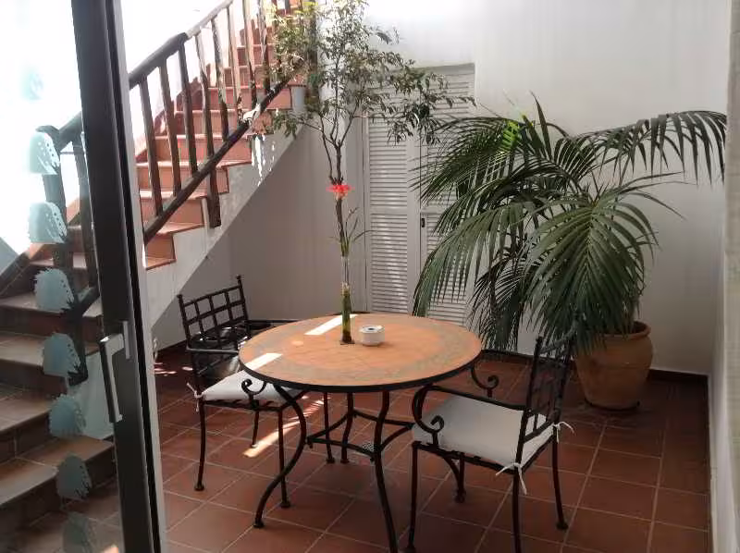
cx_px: 370
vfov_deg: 42.9
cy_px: 276
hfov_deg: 55.4
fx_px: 705
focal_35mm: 33
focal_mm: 3.3
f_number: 2.4
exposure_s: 1/196
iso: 32
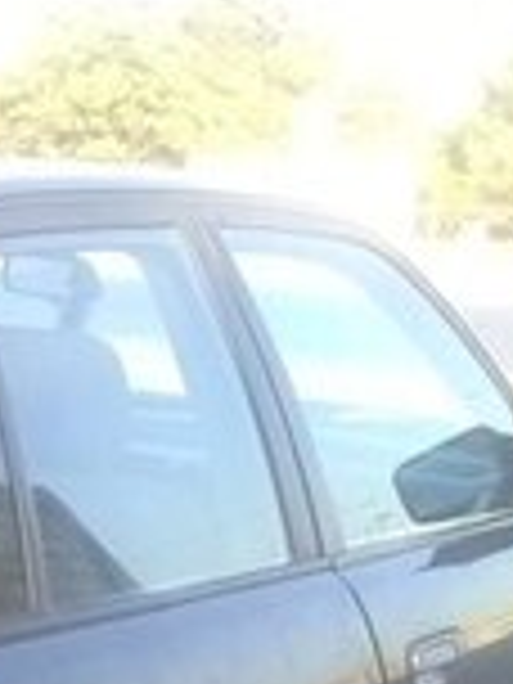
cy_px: 936
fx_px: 1996
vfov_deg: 17.9
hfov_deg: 13.8
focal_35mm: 101
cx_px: -238
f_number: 2.2
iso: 50
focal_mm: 3.3
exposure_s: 1/115
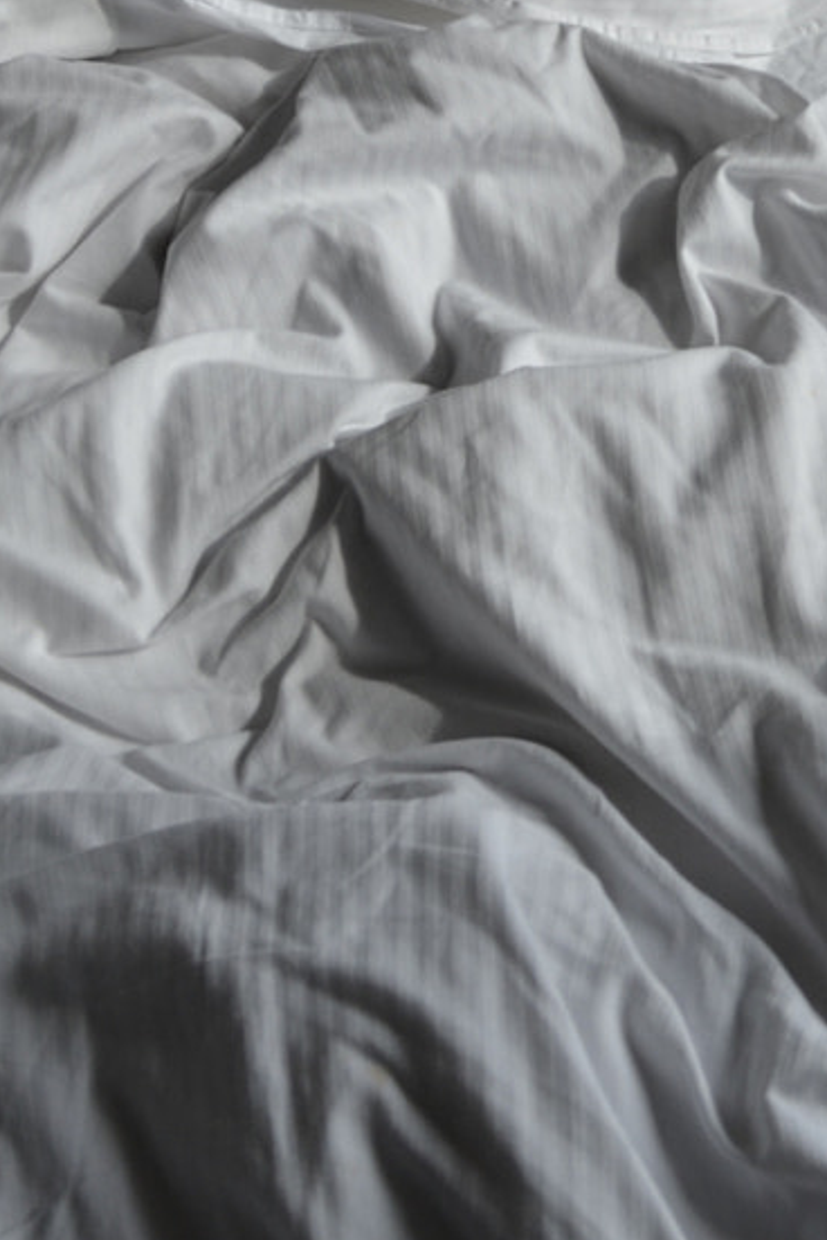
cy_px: 117
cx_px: 815
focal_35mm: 87
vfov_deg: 22.8
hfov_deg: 15.4
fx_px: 2998
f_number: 5
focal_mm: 20
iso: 110
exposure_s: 1/160
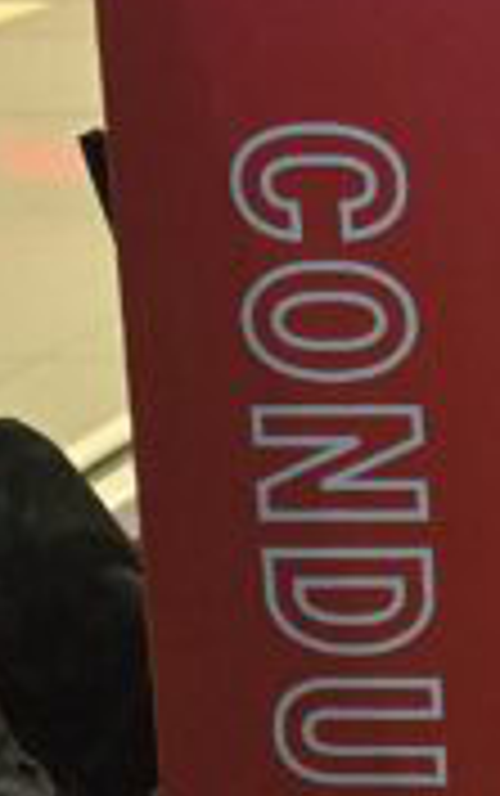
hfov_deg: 8.1
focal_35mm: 141
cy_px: -99
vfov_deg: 14.4
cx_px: 1455
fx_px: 3067
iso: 1250
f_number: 1.7
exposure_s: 1/60
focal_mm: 6.3
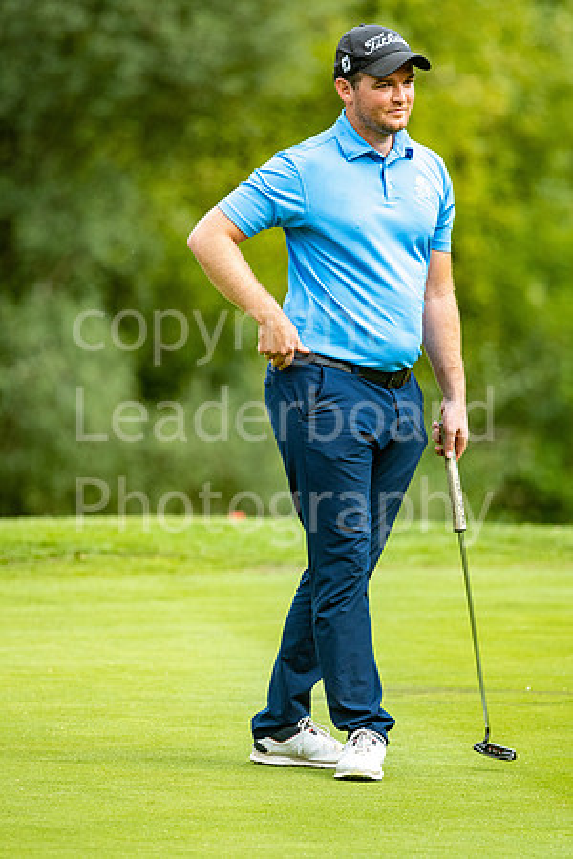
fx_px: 10743
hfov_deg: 3.1
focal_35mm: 450
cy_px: 430
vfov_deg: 4.6
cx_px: 286
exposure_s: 1/800
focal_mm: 300
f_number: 4
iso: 500
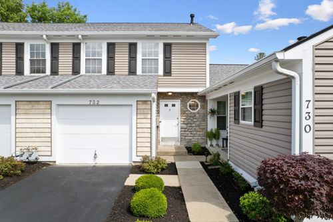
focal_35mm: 22
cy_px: 111
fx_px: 203
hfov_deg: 78.6
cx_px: 166
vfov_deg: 57.2
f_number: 2.8
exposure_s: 1/1000
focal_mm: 8.38
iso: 100
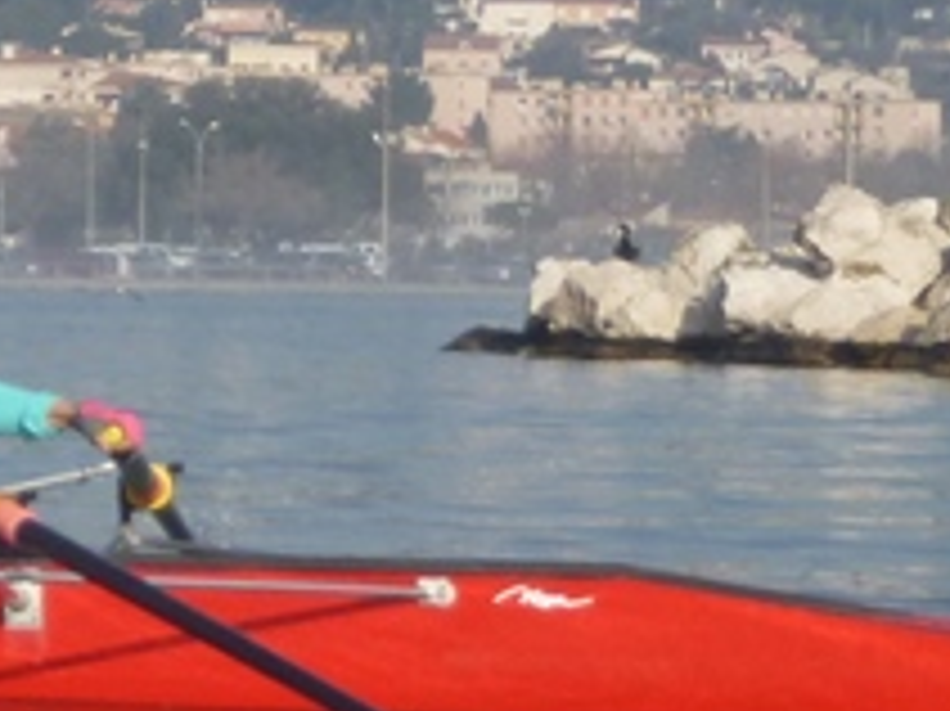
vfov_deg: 4.9
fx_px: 8256
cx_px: -1090
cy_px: 194
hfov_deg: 6.4
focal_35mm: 301
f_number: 5.3
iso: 100
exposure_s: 1/400
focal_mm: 11.1
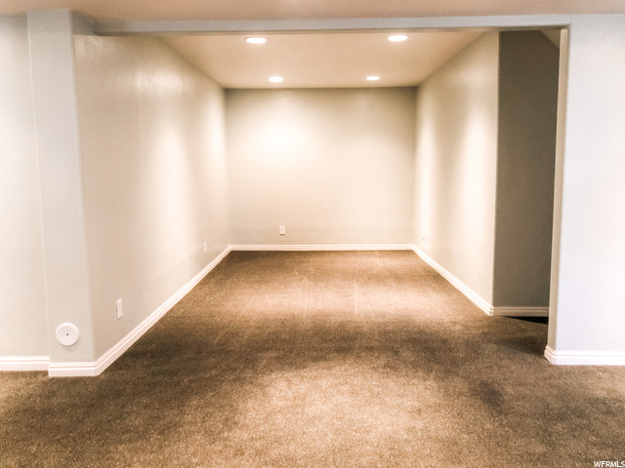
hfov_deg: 63.4
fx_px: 506
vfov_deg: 49.7
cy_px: 234
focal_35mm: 28
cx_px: 312
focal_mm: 3.99
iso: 100
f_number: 1.8
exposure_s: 1/15
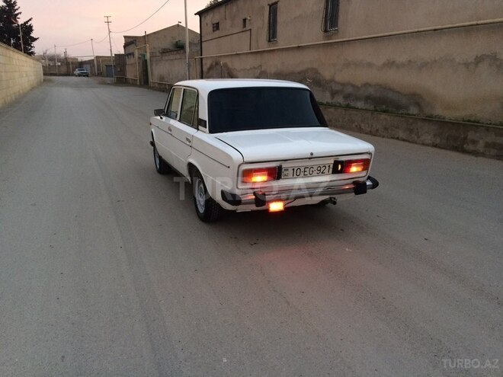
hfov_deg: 61.7
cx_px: 252
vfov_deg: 48.2
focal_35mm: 29
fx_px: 421
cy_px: 188
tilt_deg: -14.8
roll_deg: -0.2
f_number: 2.2
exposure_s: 1/33
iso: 80
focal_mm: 4.15
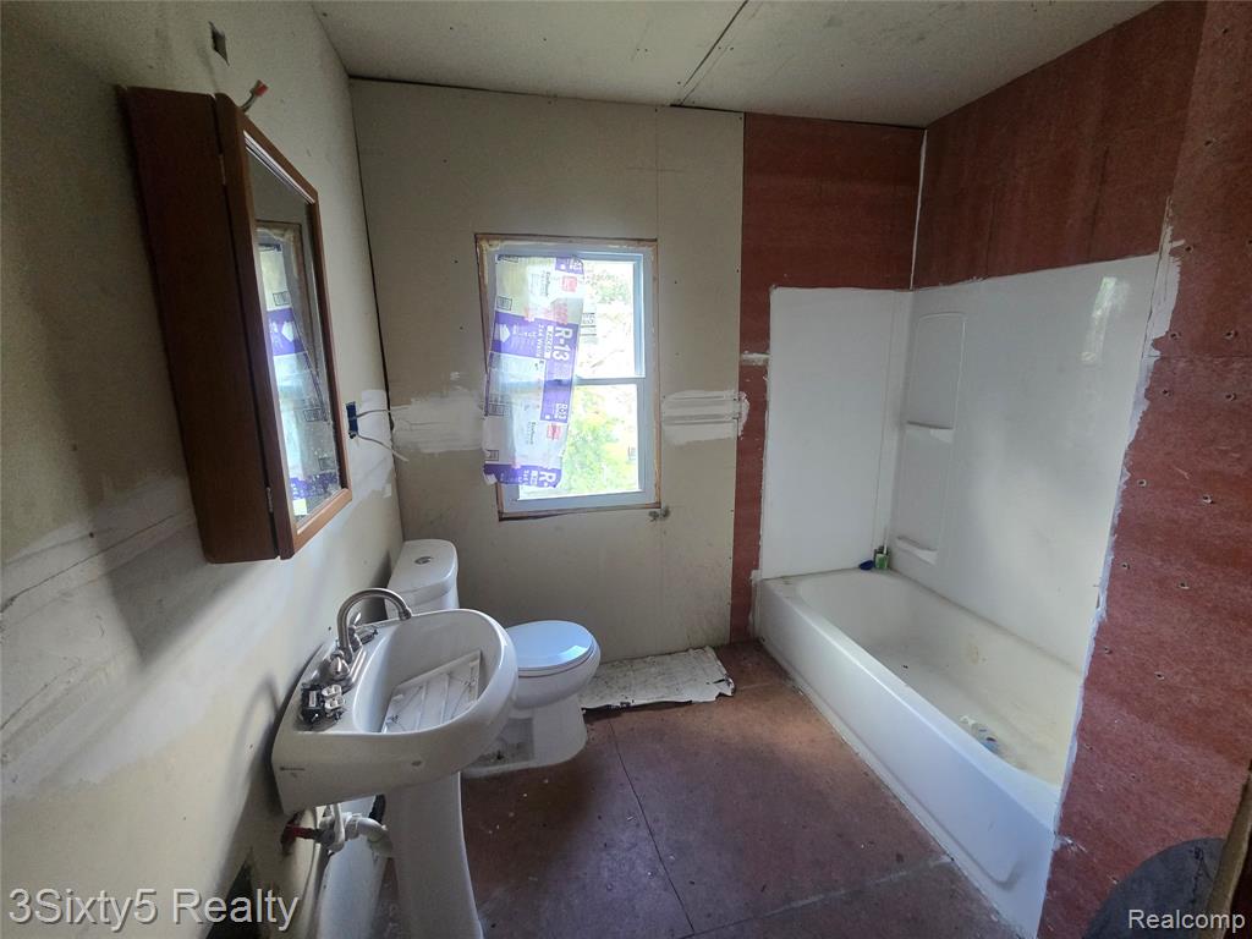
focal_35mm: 13
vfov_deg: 89.9
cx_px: 626
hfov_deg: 106.2
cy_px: 470
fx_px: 470
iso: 500
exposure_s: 1/60
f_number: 2.2
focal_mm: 2.2
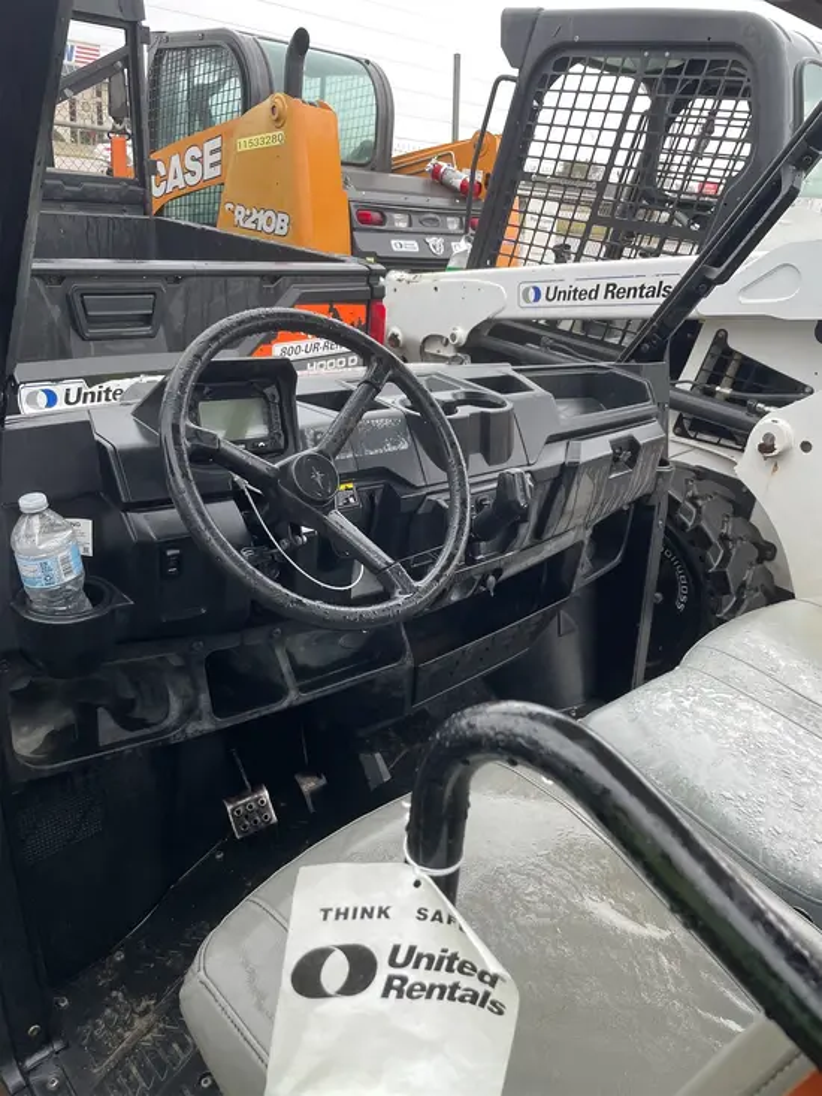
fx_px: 823
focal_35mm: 26
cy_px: 548
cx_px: 411
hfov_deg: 53.1
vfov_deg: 67.3
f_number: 1.6
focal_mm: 4.2
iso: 125
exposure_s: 1/69
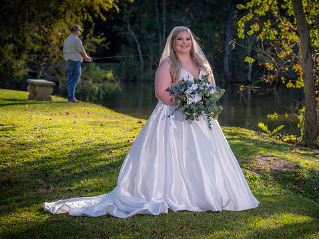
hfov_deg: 16.5
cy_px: 120
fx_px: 1096
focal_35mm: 119
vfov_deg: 12.4
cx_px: 190
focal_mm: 102
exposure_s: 1/125
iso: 100
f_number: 5.6
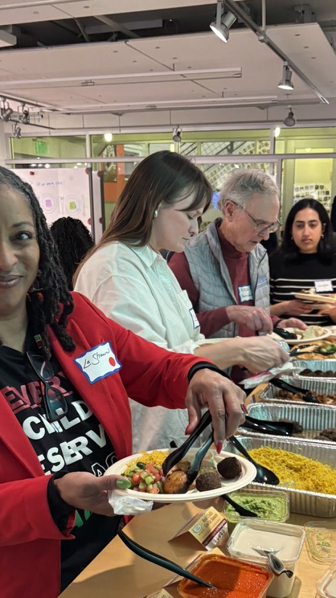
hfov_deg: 30.3
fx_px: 618
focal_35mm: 39
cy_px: 386
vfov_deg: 50.9
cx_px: 207
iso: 320
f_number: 1.6
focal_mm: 5.96
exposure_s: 1/60
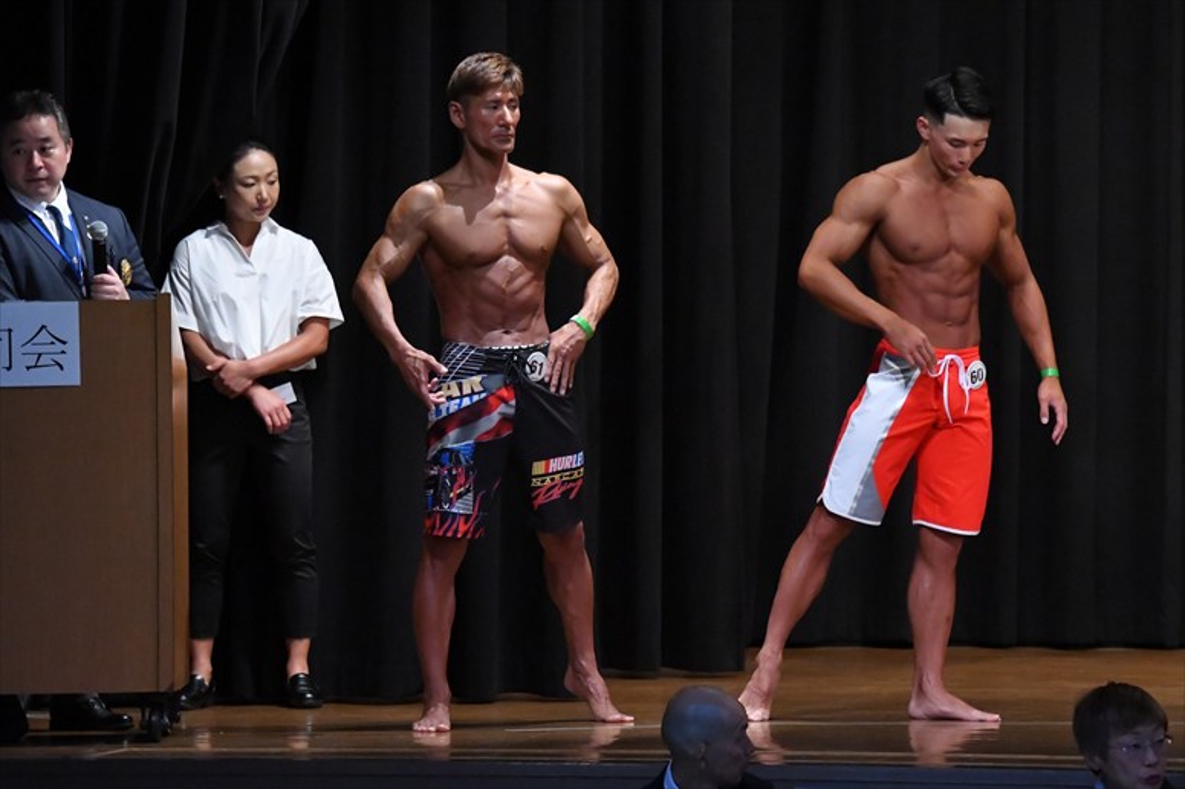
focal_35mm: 217
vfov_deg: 6.3
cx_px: 592
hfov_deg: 9.5
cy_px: 394
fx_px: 7140
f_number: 5.6
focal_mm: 145
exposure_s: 1/400
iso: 8000
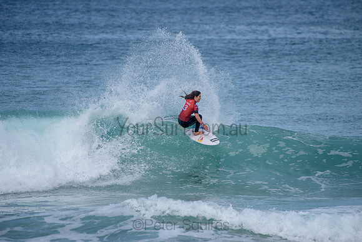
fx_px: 5029
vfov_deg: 2.8
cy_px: 121
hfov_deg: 4.1
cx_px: 181
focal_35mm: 500
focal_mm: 500
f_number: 6.3
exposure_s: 1/2500
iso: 250
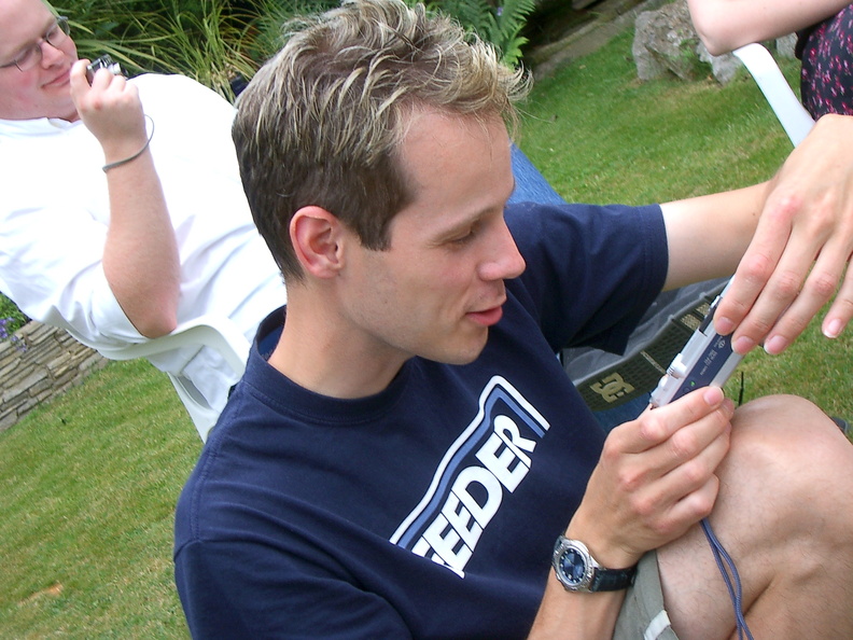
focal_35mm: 62
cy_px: 320
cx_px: 426
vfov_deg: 23.7
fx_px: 1528
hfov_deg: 31.2
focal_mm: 10.2
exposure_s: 1/60
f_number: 3.5
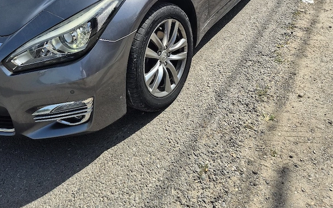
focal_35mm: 33
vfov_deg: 36.1
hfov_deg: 58.2
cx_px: 166
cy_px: 23
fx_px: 299
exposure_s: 1/2000
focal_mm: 5.4
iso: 25
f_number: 1.8
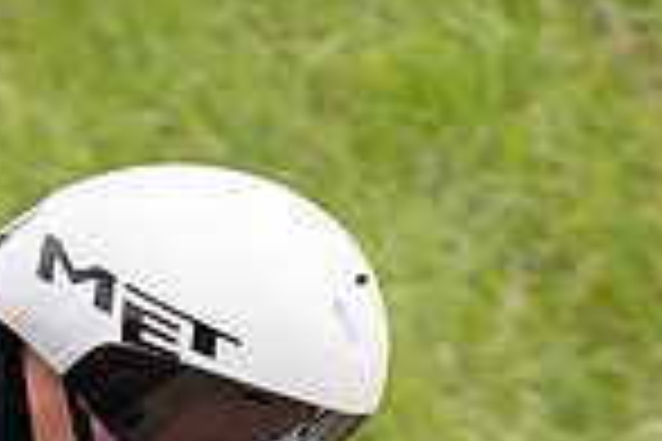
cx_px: 340
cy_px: 714
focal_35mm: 2275
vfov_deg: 0.6
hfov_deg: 0.9
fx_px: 41831
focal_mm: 188
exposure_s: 1/1000
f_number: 4
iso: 250
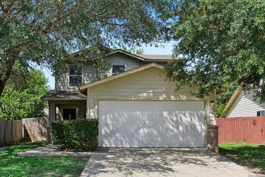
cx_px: 132
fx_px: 258
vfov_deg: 37.9
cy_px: 88
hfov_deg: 54.4
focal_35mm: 35
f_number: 8
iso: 400
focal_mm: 35
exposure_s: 1/250
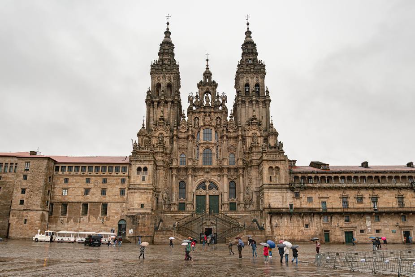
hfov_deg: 73.8
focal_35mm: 24
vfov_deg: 53.1
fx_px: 277
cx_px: 208
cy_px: 138
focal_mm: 24
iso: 400
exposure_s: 1/50
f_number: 9
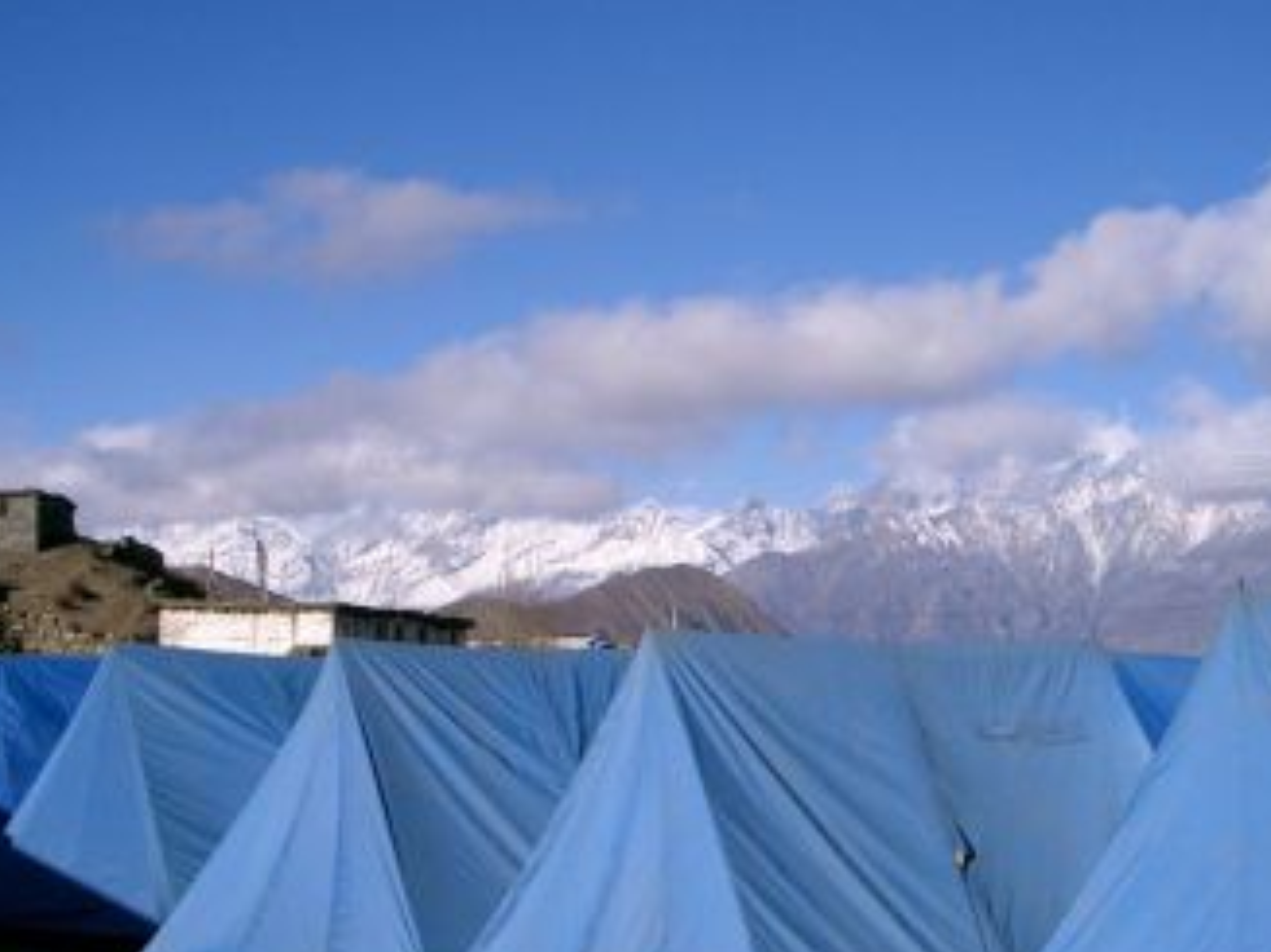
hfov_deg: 37.4
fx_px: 1872
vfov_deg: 28.5
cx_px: 725
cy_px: 571
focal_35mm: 51
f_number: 4.8
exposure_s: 1/1000
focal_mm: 8
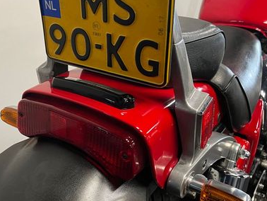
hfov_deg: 42.0
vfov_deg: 32.9
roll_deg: -5.6
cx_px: 76
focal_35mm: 44
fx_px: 340
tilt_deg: -31.5
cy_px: 88
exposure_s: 1/50
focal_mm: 5.1
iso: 100
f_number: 1.6
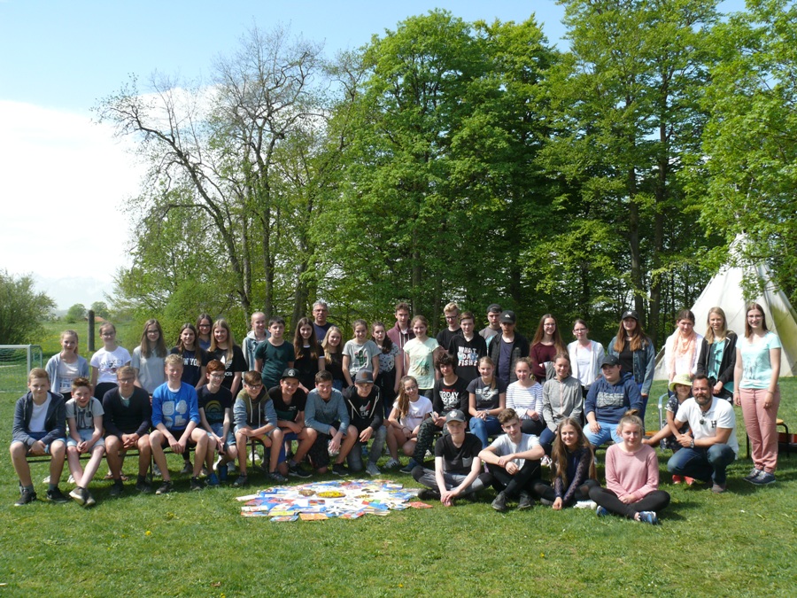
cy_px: 299
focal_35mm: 35
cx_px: 398
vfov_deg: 40.7
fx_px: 806
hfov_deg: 52.6
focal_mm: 7.4
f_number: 5
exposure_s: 1/250
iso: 100
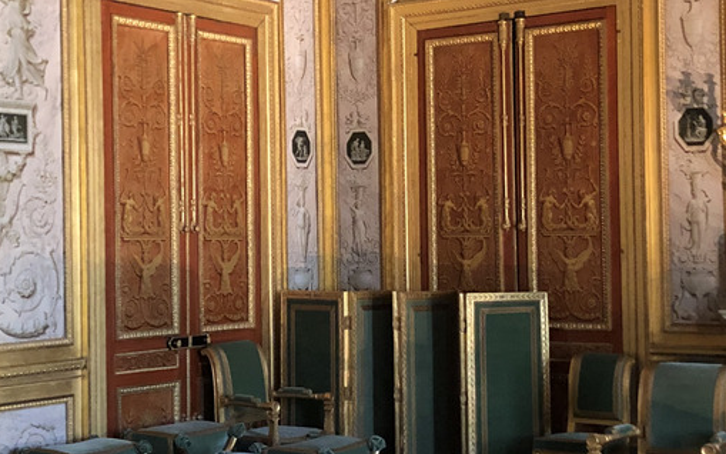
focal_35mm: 70
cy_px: 206
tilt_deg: +1.6
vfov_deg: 18.6
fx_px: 1385
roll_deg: +1.7
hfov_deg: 29.3
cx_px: 304
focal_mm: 4
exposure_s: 1/6
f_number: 1.8
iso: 80
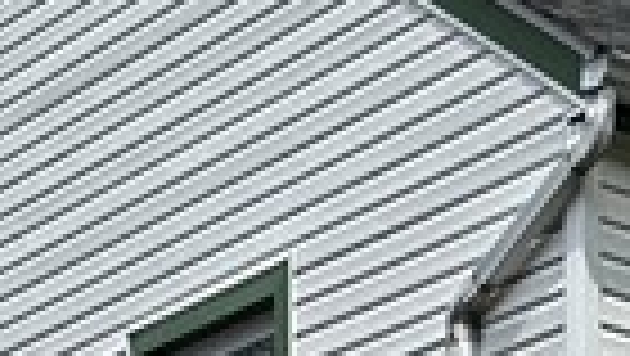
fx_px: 3461
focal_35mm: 207
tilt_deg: +6.0
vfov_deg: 5.5
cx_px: 670
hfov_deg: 10.3
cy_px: 1127
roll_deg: +0.1
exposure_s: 1/3106
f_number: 1.6
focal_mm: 5.96
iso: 50
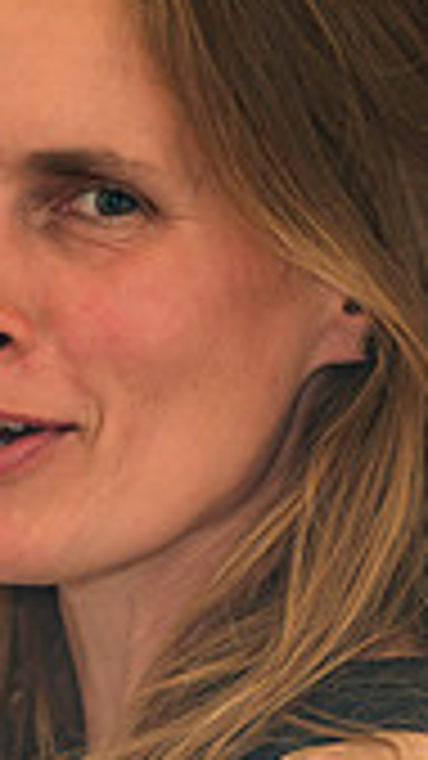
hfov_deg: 2.4
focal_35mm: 504
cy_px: 488
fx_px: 10174
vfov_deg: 4.3
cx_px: -45
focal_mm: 140
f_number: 2.8
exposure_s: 1/30
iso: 50
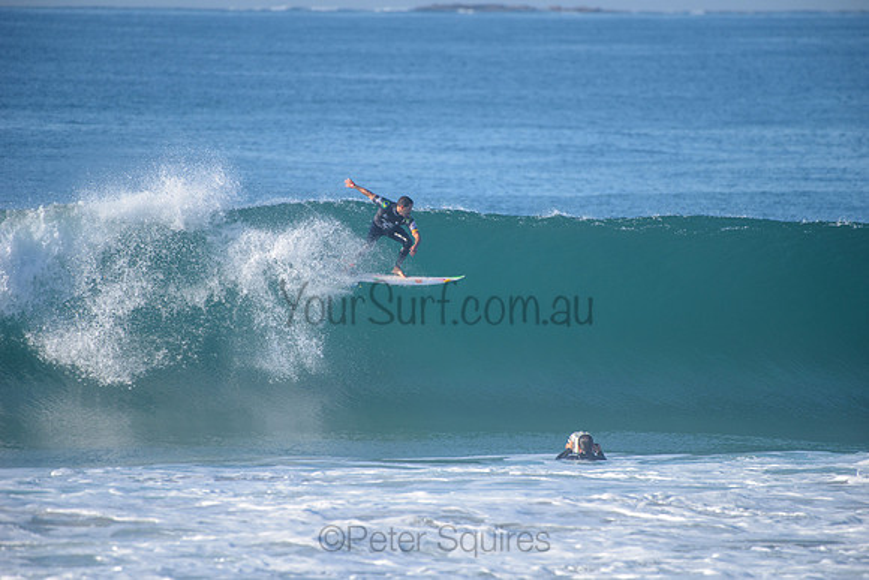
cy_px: 290
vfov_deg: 2.8
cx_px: 434
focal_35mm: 500
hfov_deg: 4.1
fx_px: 12072
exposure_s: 1/2000
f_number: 5.6
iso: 280
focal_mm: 500
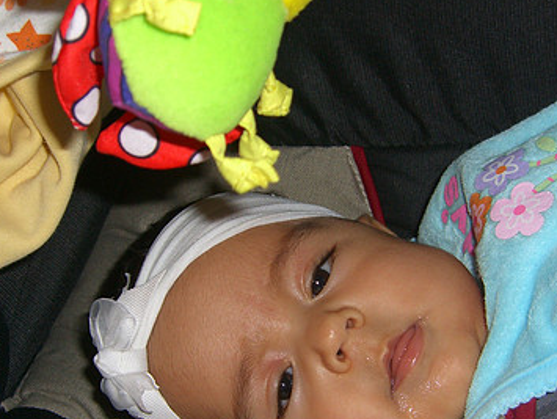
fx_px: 999
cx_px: 281
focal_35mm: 62
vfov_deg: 23.6
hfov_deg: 31.2
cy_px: 282
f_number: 2.8
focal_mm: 7.9
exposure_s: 1/60
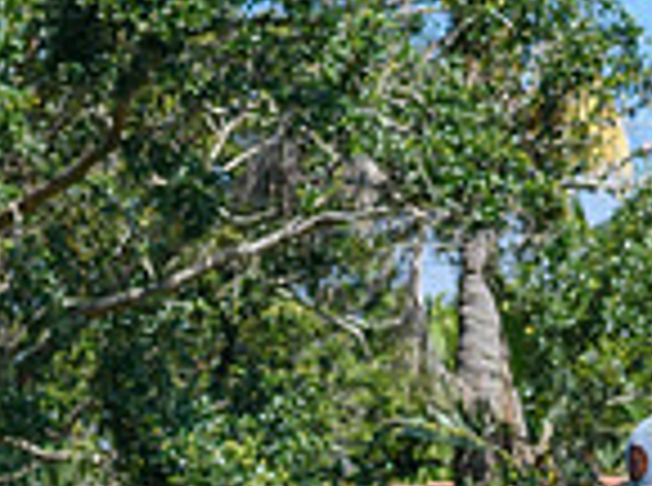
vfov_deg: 2.6
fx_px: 10653
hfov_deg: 3.5
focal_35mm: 567
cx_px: 486
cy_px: 826
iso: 200
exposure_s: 1/800
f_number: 7.1
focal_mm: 98
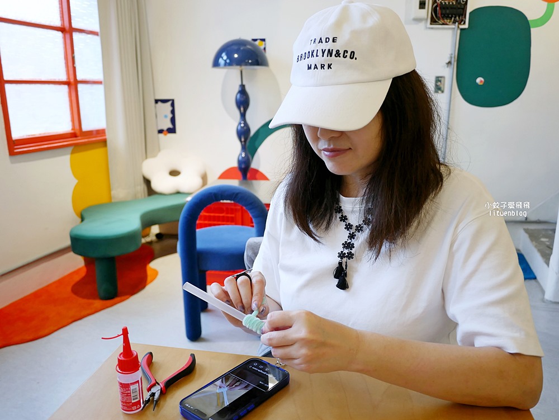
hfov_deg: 63.4
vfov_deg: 49.8
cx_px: 280
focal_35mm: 28
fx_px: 452
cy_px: 210
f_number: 2.5
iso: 400
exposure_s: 1/60
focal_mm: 14
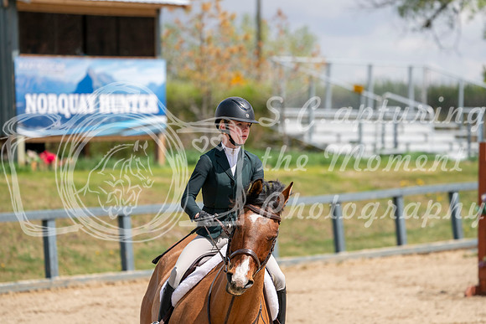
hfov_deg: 8.3
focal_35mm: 247
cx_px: 243
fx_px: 3335
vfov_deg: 5.6
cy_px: 162
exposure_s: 1/500
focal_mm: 247
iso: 100
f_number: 5.6
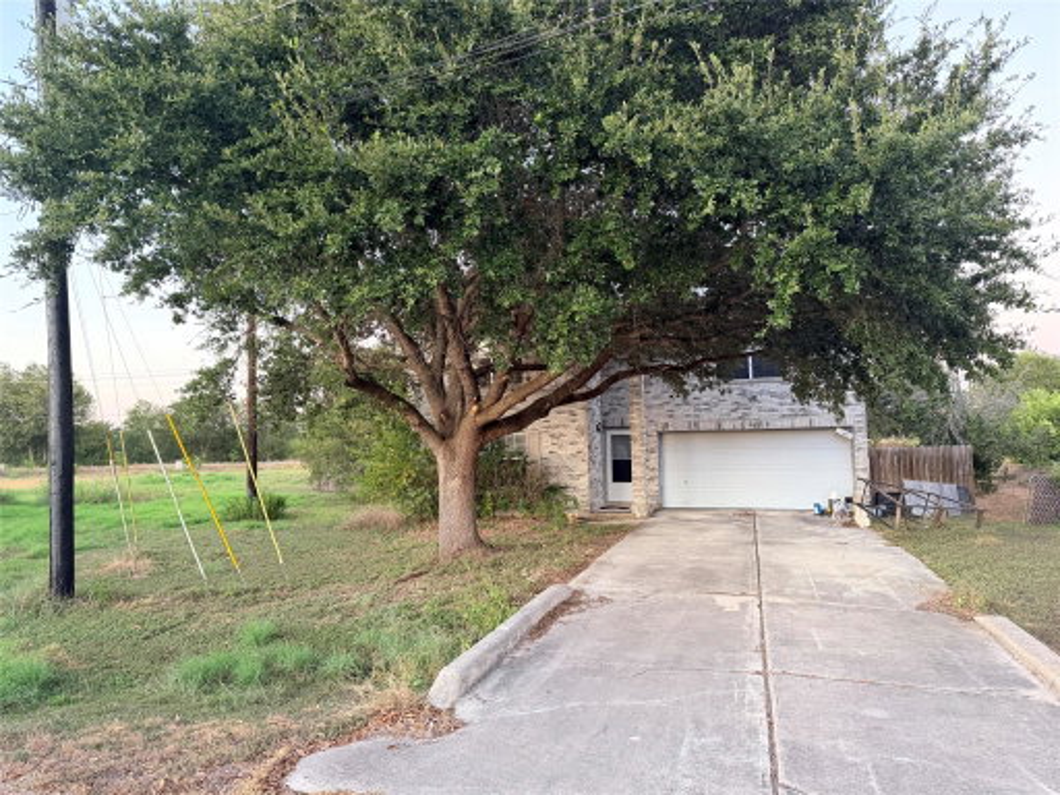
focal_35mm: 24
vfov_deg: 56.8
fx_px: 735
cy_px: 398
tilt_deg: +3.5
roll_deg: +1.6
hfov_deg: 71.6
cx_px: 530
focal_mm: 6.76
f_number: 1.78
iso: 250
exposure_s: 1/60
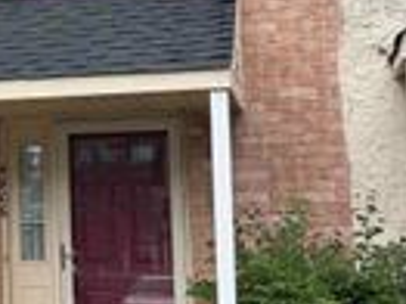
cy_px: 98
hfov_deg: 18.2
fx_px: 1160
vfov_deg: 14.9
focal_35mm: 99
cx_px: -155
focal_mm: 5.96
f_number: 1.6
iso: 50
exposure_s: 1/500
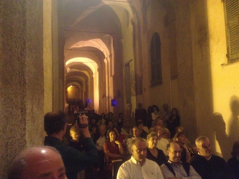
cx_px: 120
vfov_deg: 40.7
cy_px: 90
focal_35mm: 35
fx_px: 242
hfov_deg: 52.6
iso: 800
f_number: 2.4
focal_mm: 4.28
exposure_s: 1/15
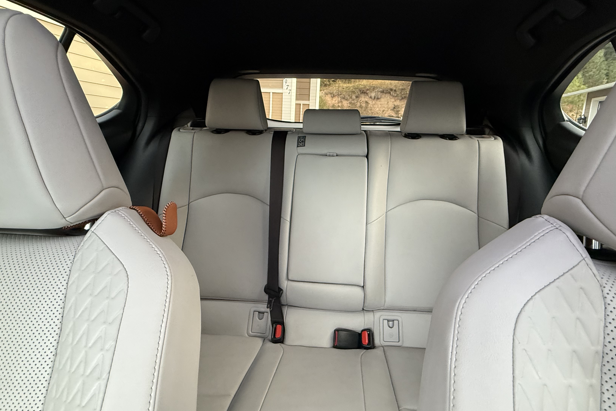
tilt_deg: -8.6
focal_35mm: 18
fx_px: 308
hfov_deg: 89.9
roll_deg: -3.4
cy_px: 178
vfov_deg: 67.1
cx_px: 329
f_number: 2.2
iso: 320
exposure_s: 1/95
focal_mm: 2.22
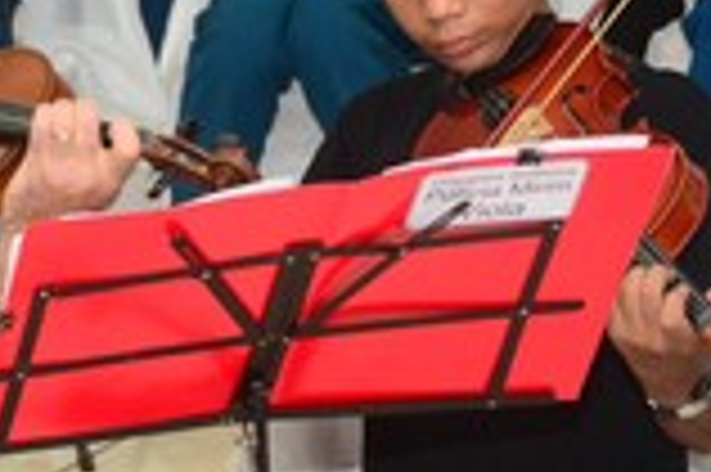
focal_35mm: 265
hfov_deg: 7.7
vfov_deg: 5.2
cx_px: 0
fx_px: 5228
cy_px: 175
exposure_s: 1/80
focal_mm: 62
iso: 1600
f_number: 5
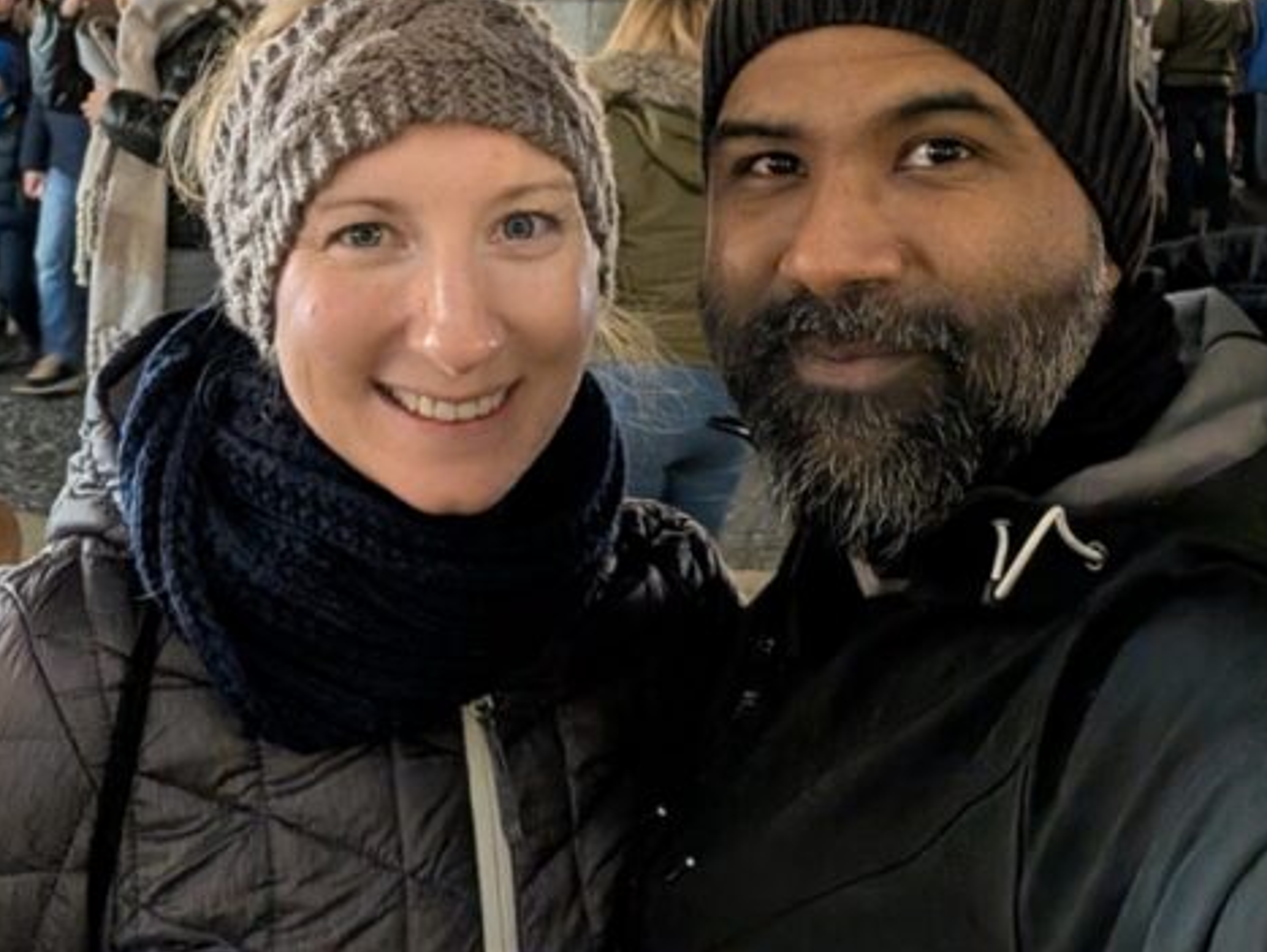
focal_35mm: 46
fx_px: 1685
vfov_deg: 28.8
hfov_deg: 39.6
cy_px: -81
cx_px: 250
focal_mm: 2.74
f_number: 2.2
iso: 243
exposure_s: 1/20
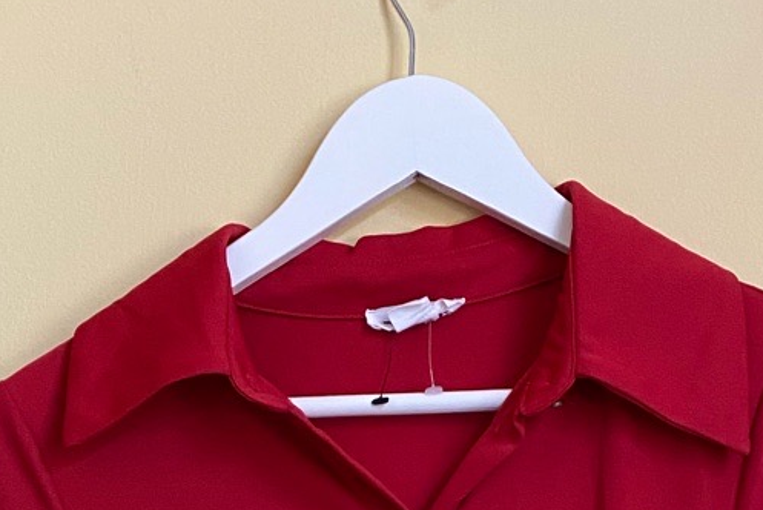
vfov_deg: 12.6
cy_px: 1191
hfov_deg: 23.4
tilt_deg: -9.7
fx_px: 1845
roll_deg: +1.1
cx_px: 428
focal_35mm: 87
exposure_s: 1/60
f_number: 1.8
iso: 125
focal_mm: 4.25
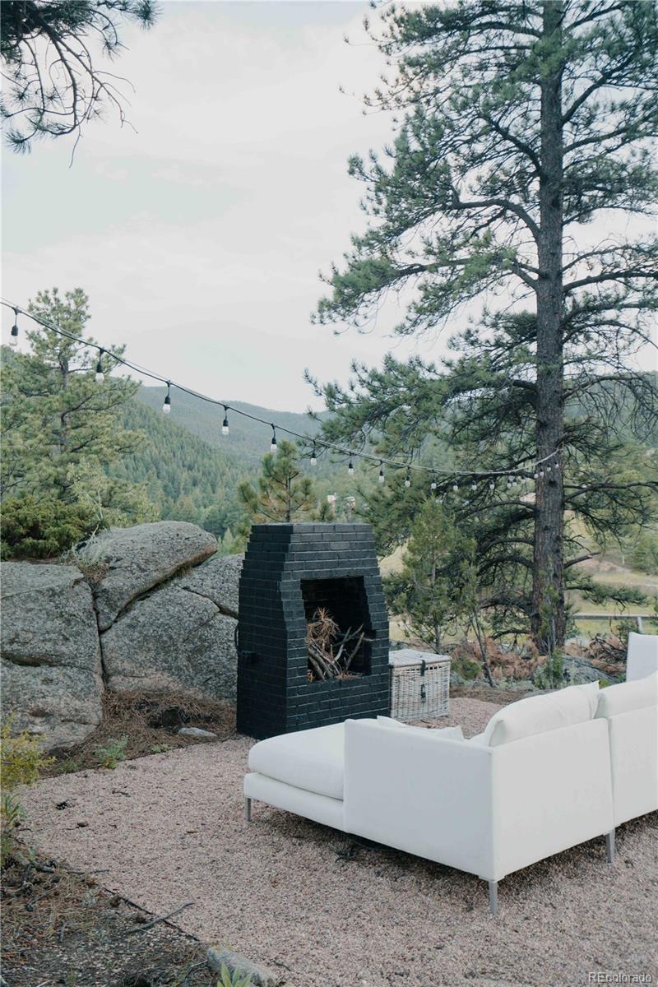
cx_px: 329
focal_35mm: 35
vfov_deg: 54.4
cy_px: 494
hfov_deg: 37.9
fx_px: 960
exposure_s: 1/160
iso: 1600
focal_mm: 35
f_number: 4
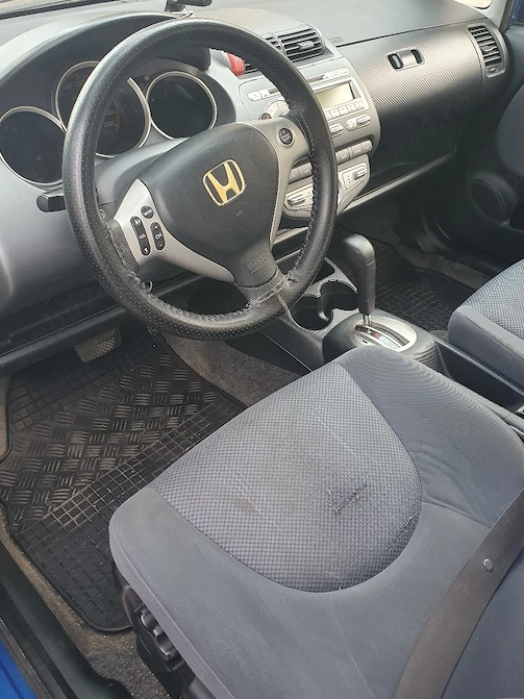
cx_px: 283
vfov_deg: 58.3
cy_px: 331
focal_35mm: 31
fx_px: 626
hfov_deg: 45.4
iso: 100
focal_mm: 4.32
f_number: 2.4
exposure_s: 1/100
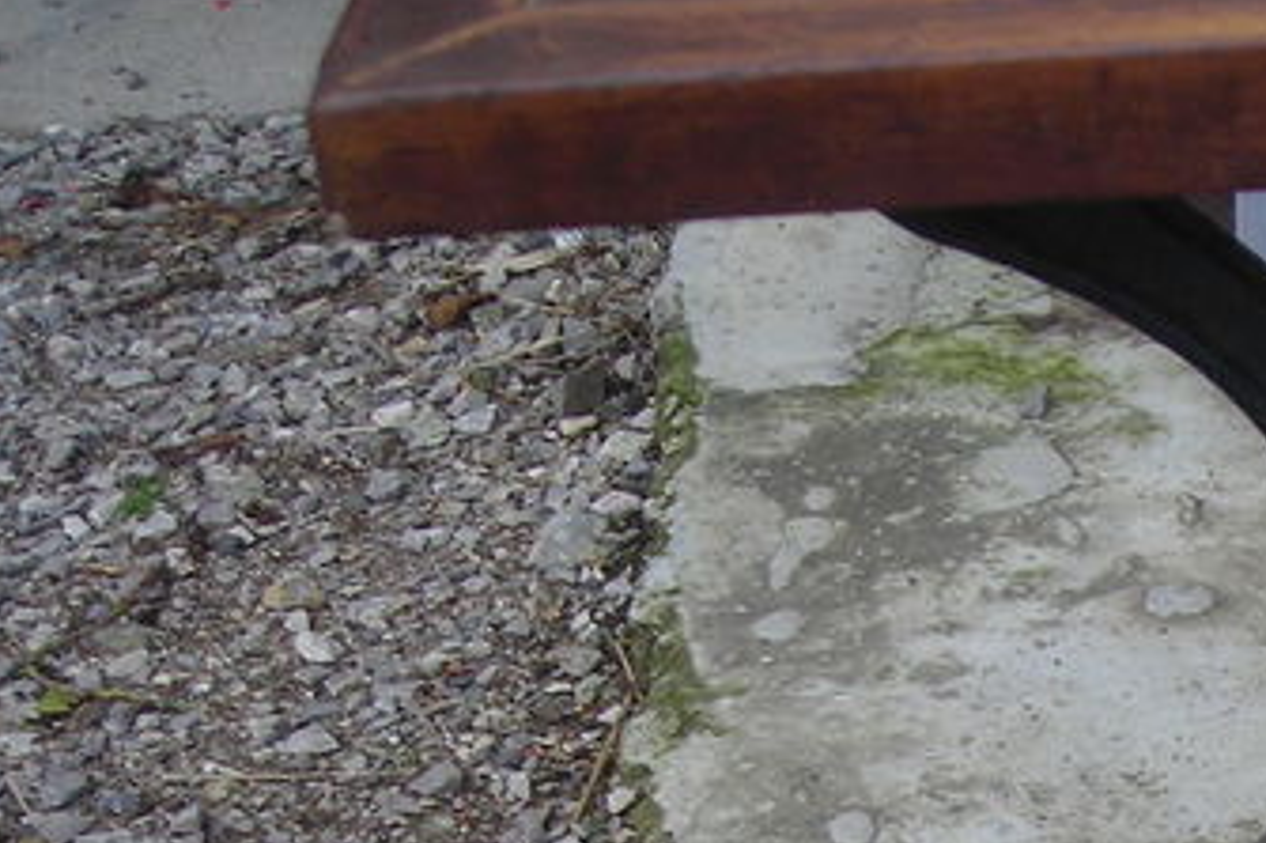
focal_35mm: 118
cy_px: 1308
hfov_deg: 16.1
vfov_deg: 11.1
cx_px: 1788
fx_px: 4147
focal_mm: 6.3
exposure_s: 1/101
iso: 50
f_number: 3.2
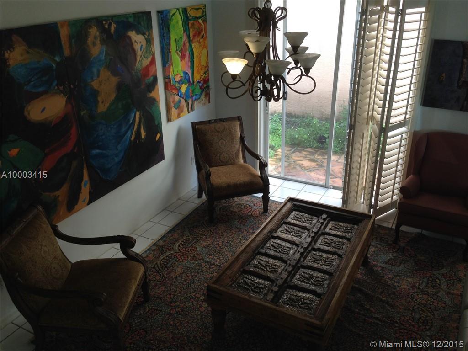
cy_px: 176
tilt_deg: -27.5
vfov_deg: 42.9
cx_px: 234
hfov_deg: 55.4
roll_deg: +2.7
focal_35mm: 33
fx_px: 446
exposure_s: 1/60
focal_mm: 4.12
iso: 64
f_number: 2.4
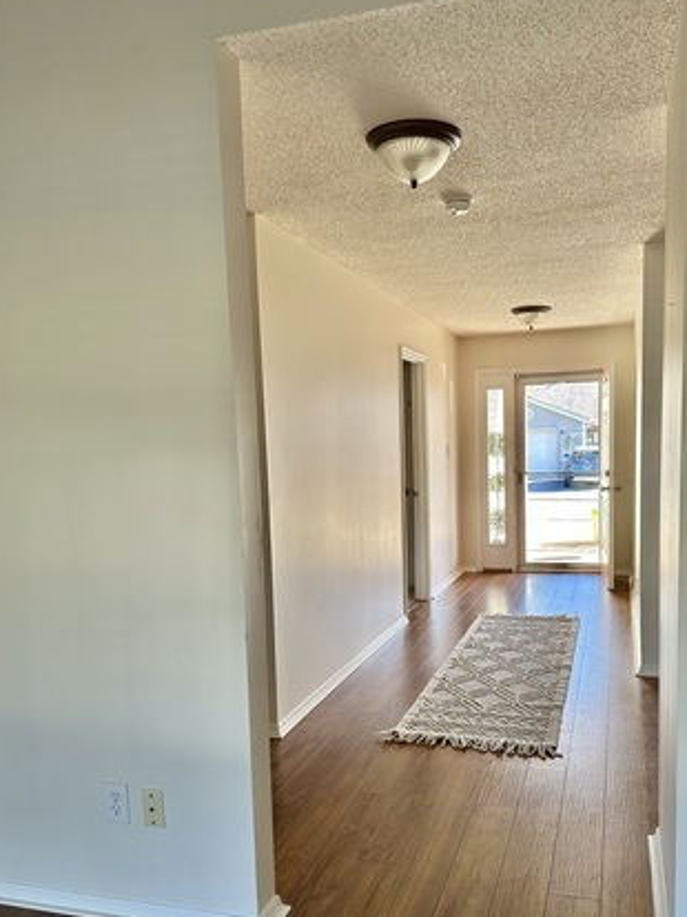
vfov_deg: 61.4
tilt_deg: -4.8
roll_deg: +0.9
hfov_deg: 48.0
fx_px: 768
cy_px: 527
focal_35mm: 29
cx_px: 404
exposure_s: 1/121
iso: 125
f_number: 1.78
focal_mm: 6.86
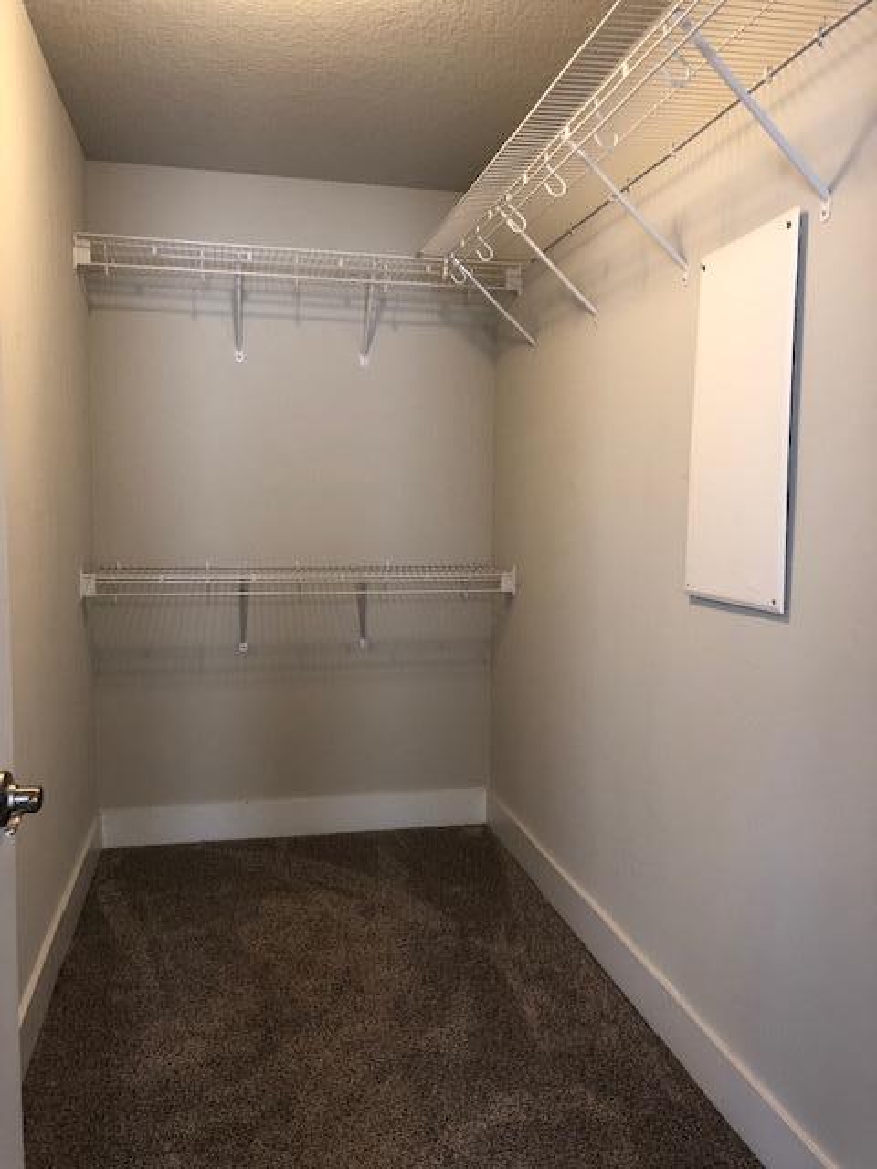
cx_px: 438
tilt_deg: -4.4
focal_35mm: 28
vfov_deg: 63.4
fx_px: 946
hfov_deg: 49.7
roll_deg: -0.7
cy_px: 584
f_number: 1.8
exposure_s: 1/24
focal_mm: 4
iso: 40
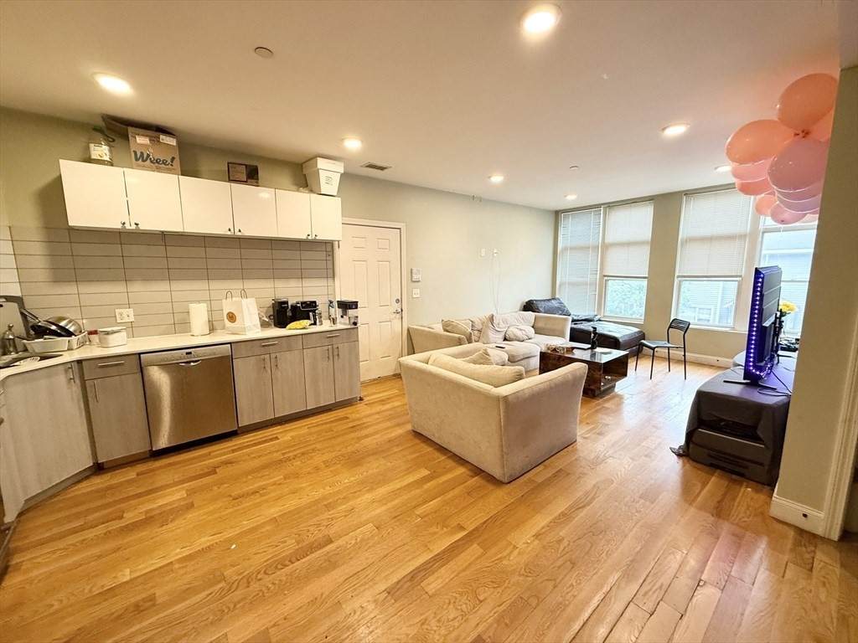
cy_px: 322
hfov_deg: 102.1
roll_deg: +0.5
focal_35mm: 14
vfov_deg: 85.7
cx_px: 429
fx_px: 347
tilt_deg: -7.6
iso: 200
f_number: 2.2
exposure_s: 1/60
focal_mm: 2.22
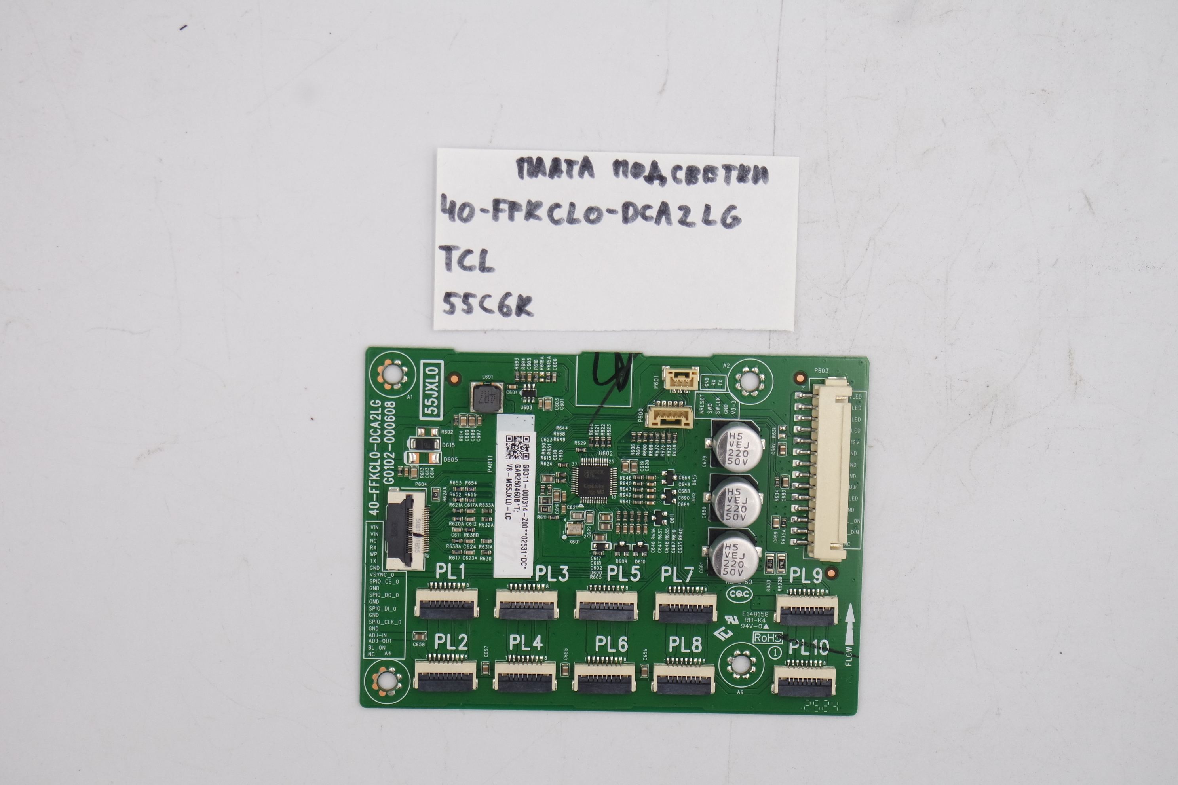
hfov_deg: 28.1
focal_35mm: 72
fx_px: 2356
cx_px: 589
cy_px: 392
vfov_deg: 18.9
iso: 200
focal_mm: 27
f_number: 5.6
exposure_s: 1/125
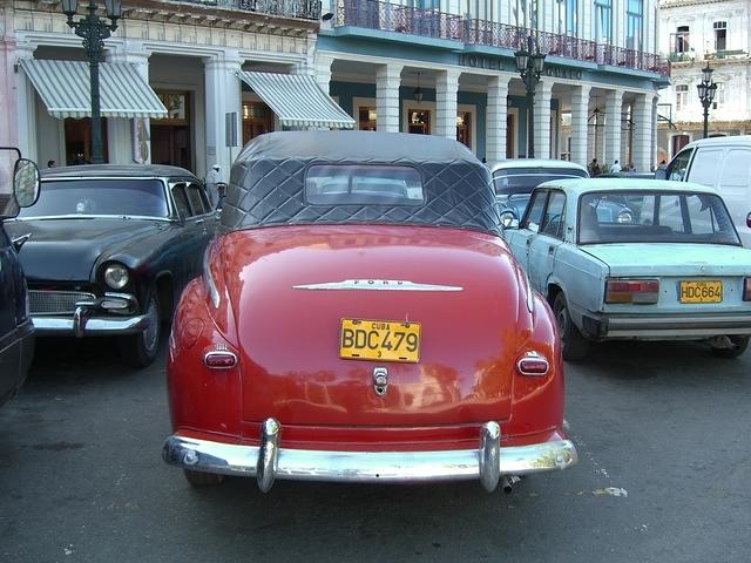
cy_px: 282
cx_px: 376
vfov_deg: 37.7
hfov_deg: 49.0
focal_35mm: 38
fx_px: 824
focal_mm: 7.9
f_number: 2.8
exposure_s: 1/125
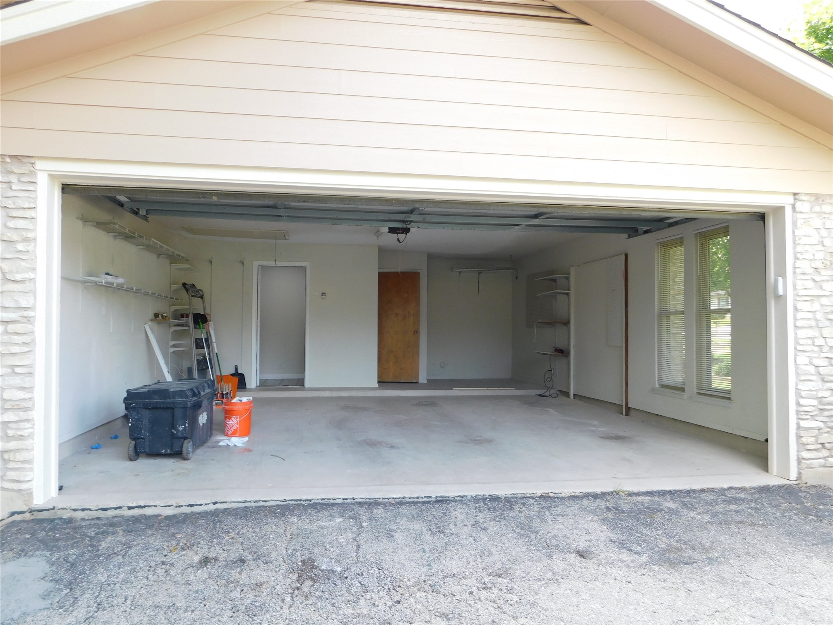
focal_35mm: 25
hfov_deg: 69.4
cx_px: 416
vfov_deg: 54.9
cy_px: 312
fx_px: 602
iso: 125
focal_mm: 4.5
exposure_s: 1/100
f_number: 3.1
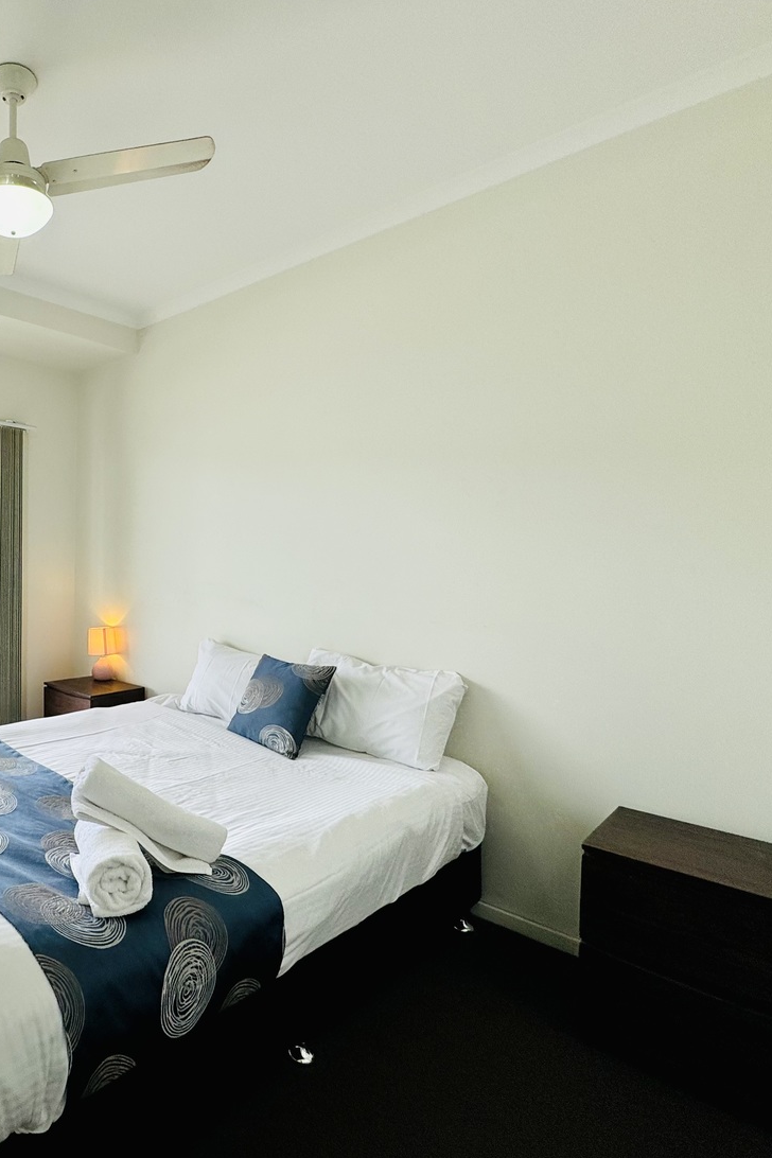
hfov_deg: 54.8
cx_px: 94
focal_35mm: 20
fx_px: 643
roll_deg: -0.4
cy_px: 587
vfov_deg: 84.0
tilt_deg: -0.2
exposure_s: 1/195
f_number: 2.2
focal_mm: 2.22
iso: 40
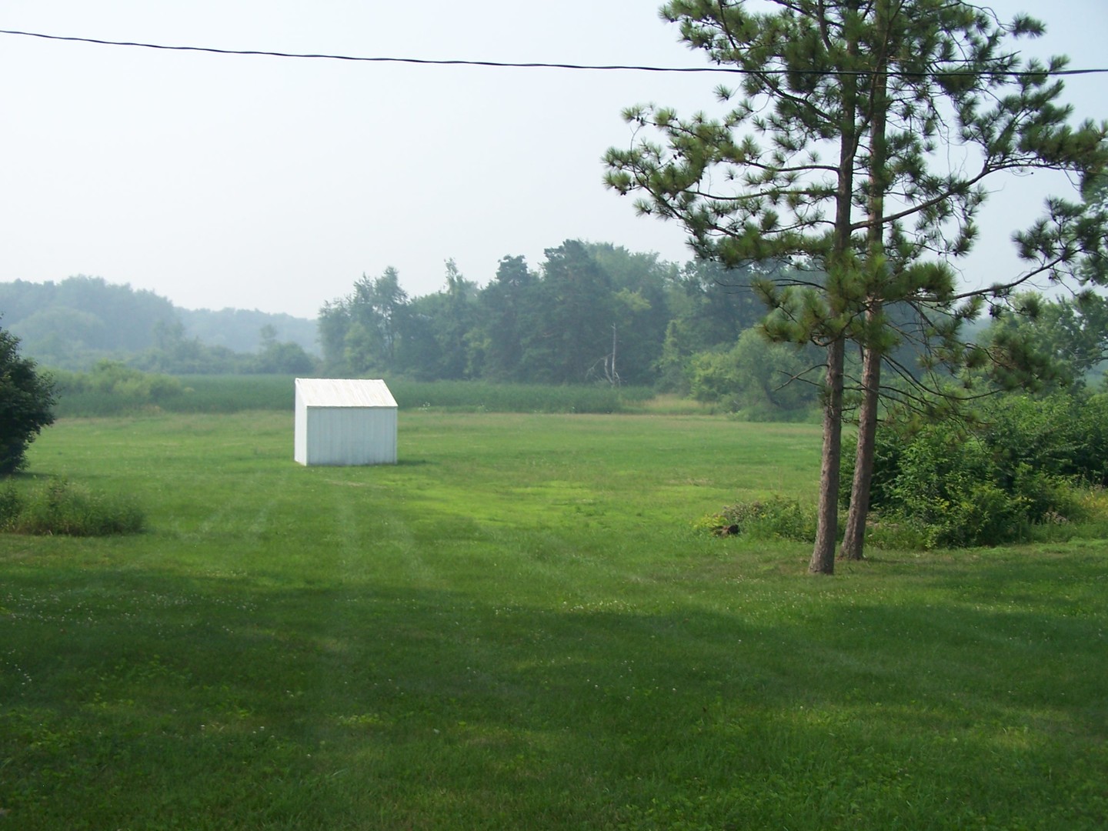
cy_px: 416
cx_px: 554
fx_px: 1216
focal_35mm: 38
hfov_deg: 49.0
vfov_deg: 37.7
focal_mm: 6.3
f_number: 4
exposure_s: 1/800
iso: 80
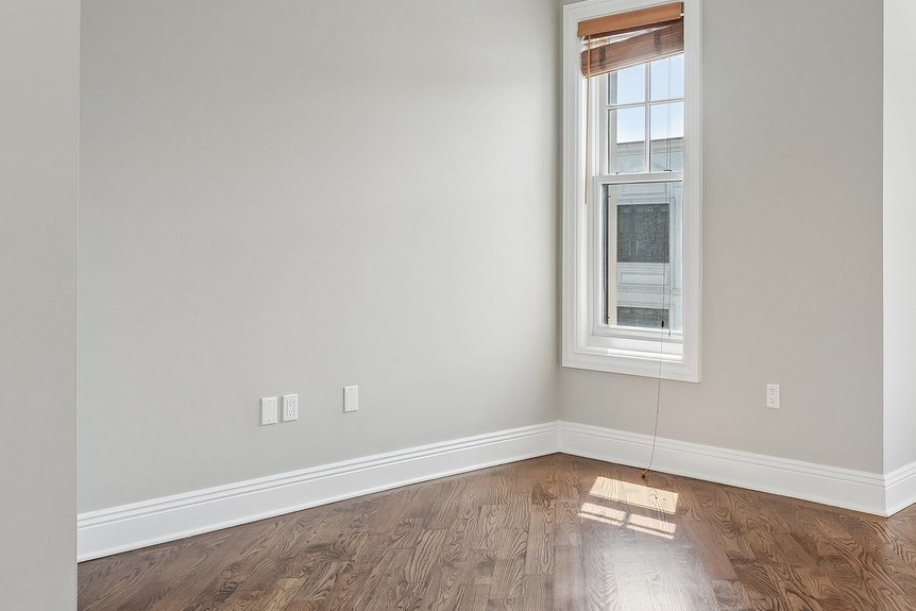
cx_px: 650
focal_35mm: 38
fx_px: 967
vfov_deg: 35.0
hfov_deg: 49.3
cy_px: 274
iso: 125
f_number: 9
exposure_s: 1/30
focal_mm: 16
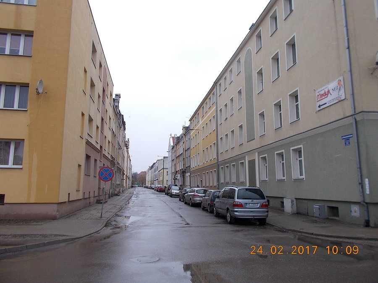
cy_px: 142
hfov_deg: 67.3
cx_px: 189
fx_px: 284
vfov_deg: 53.1
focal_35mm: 26
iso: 80
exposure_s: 1/320
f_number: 3.2
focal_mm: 4.6
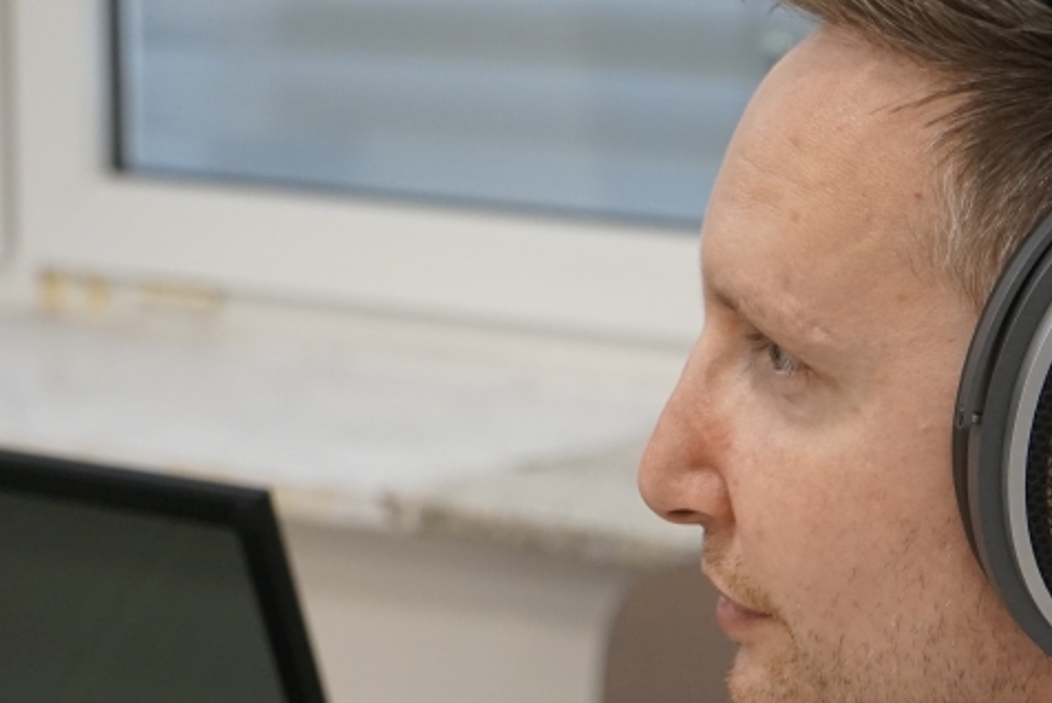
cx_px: 588
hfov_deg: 16.2
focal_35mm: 126
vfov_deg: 10.9
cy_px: 594
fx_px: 3684
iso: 2000
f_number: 5
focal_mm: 60
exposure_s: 1/160
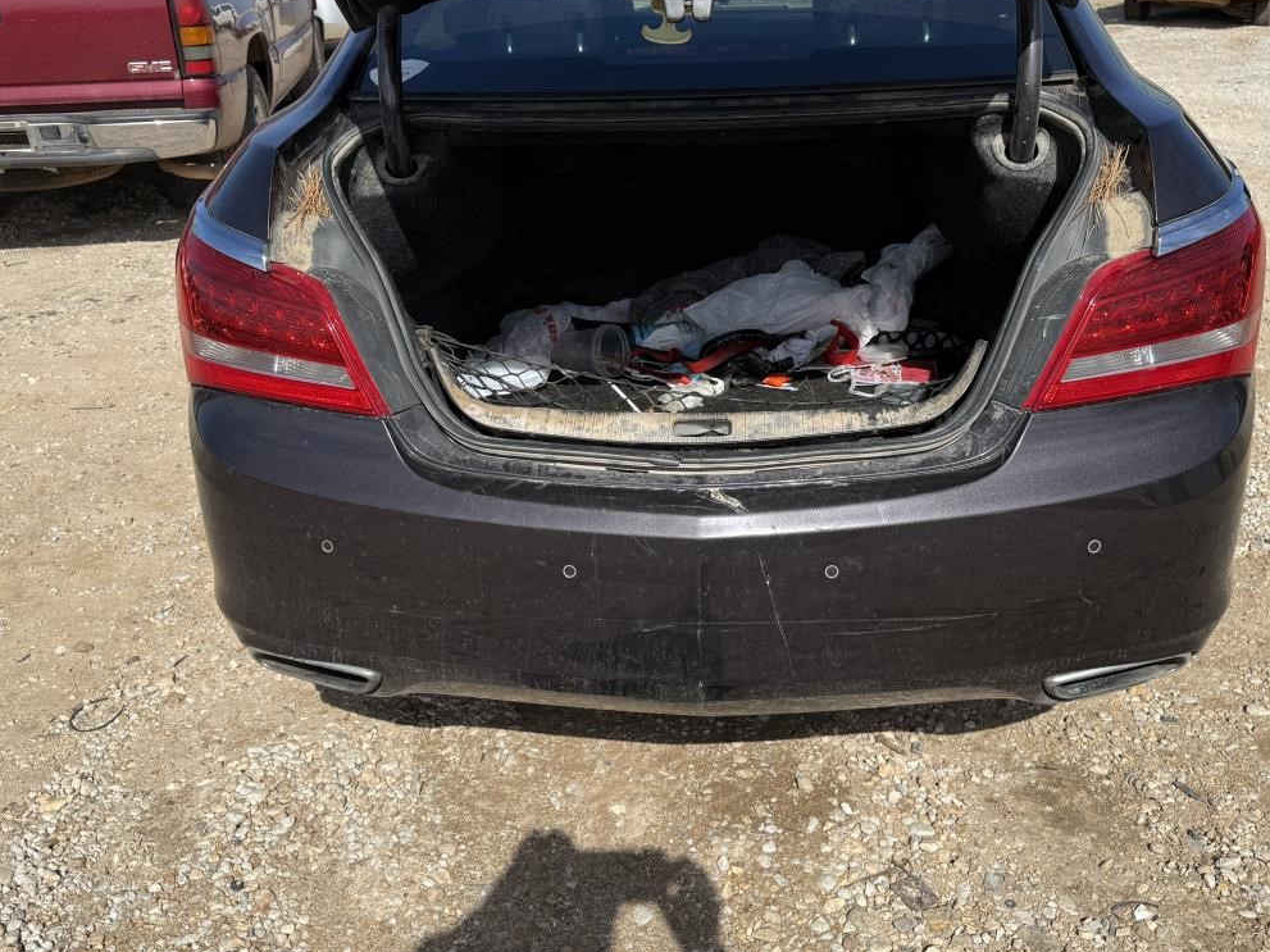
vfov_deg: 45.4
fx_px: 1137
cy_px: 454
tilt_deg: -22.0
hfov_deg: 58.3
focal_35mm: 31
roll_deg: -1.6
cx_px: 666
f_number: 1.78
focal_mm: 6.76
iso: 80
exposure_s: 1/5319
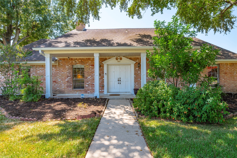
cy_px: 79
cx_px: 118
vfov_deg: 67.3
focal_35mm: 18
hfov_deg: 90.0
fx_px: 118
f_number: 13
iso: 125
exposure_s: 1/40
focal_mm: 18
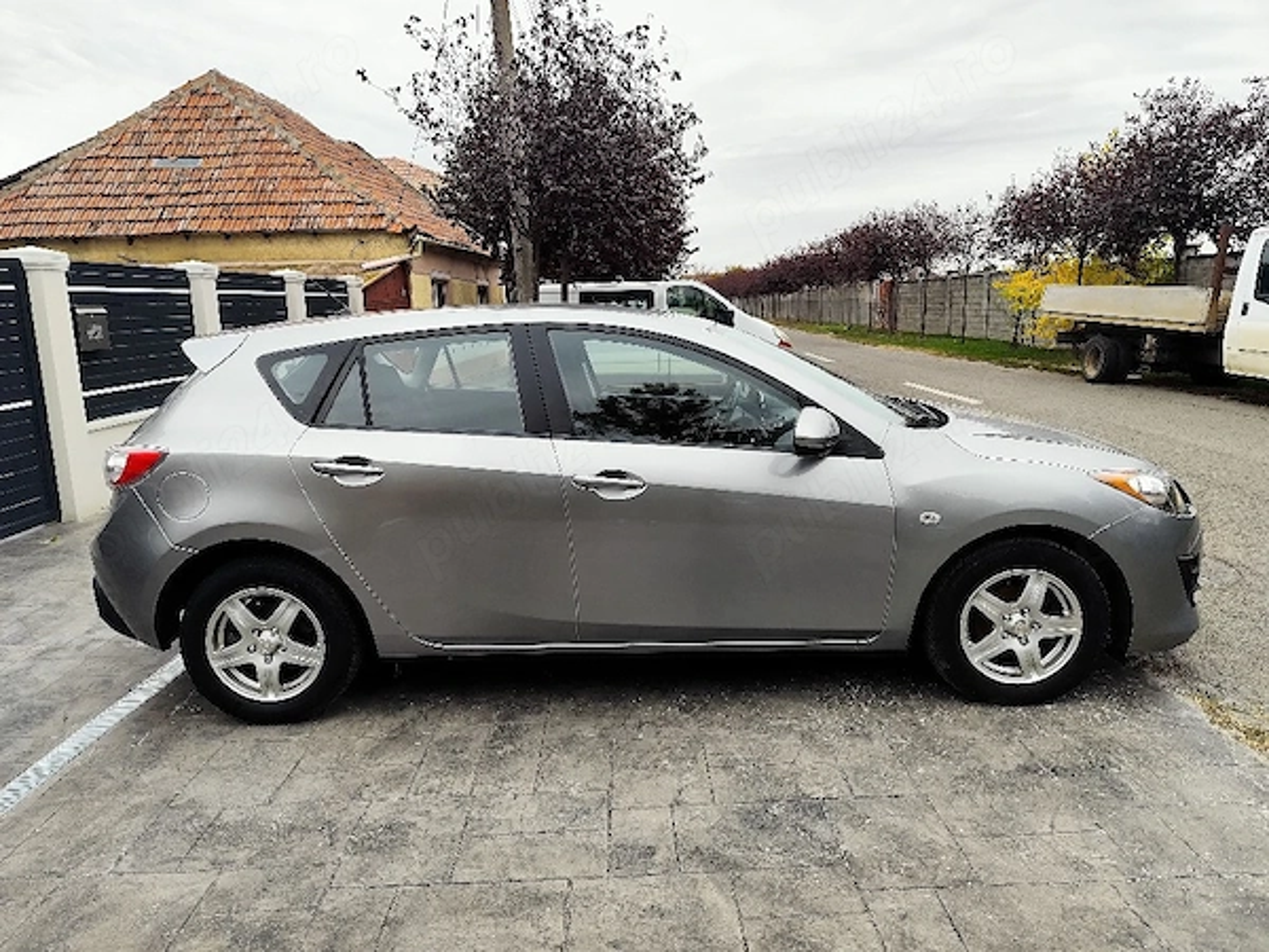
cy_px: 476
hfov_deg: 73.9
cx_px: 634
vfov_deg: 58.9
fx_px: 843
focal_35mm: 23
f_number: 1.65
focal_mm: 6.19
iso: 50
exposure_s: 1/213
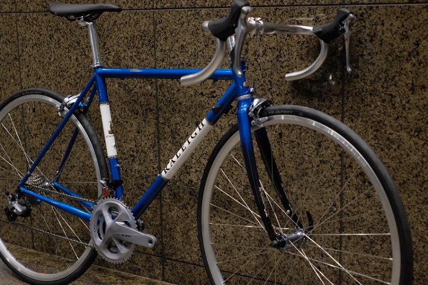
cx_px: 214
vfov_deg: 25.5
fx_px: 630
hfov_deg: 37.5
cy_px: 142
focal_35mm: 53
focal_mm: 35
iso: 3200
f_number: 3.6
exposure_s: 1/60
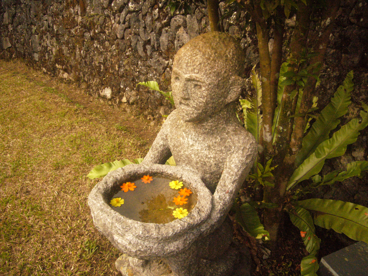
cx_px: 184
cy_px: 138
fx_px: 298
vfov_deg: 49.7
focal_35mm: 28
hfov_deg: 63.4
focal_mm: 4.6
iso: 400
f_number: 2.8
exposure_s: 1/500
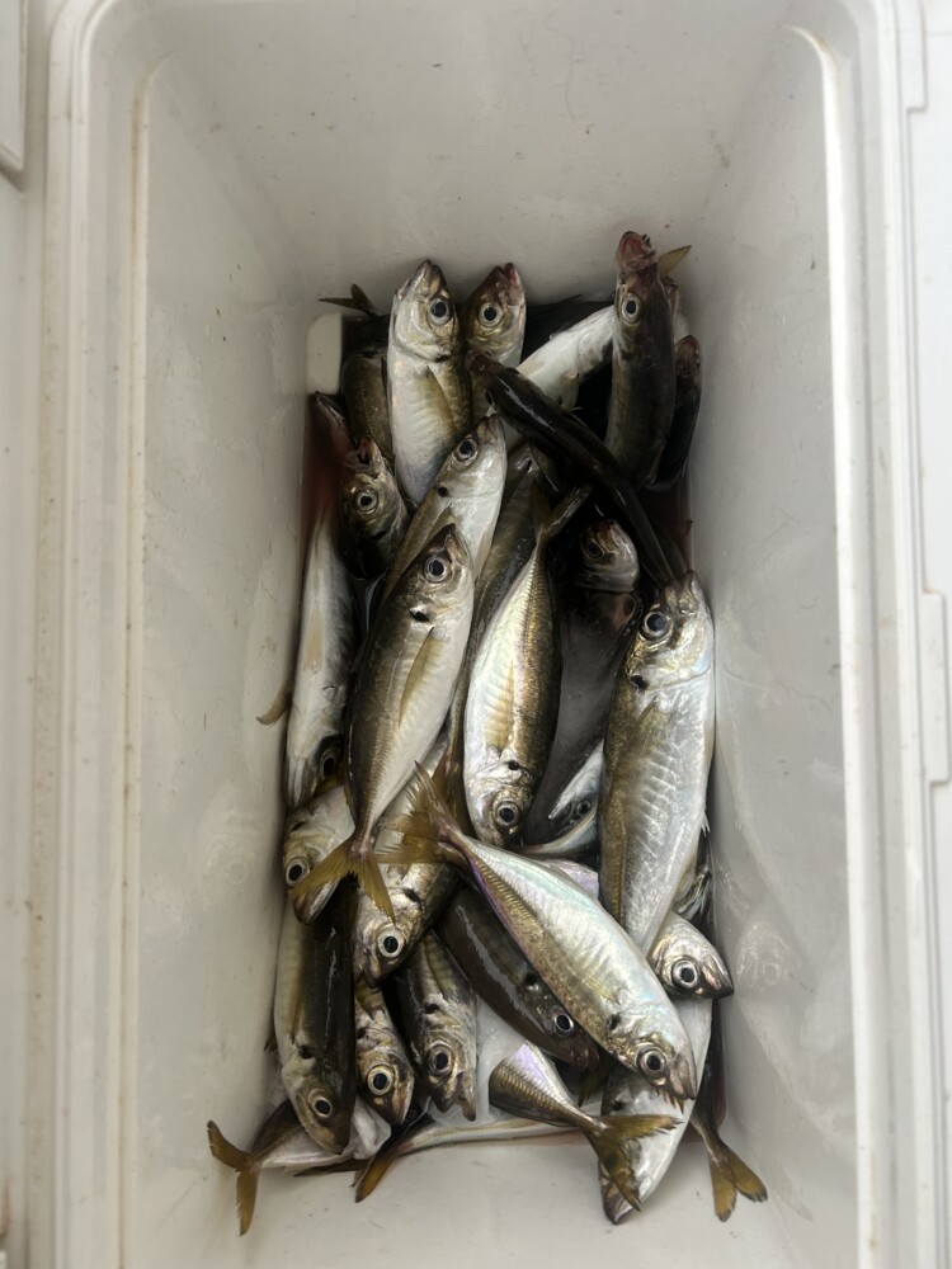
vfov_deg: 67.3
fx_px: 953
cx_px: 476
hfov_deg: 53.1
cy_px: 634
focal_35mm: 26
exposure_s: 1/94
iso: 125
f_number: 1.5
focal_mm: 5.7
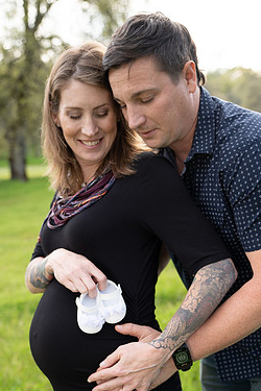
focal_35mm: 48
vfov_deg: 40.9
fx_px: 522
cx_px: 127
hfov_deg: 28.1
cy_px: 233
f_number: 3.2
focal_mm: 40
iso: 125
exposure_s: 1/125
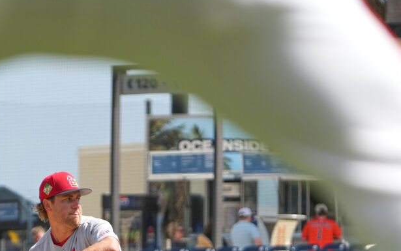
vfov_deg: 2.3
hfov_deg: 3.6
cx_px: 58
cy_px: 313
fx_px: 6385
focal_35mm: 584
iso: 500
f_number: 5.6
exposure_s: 1/2000
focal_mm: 200
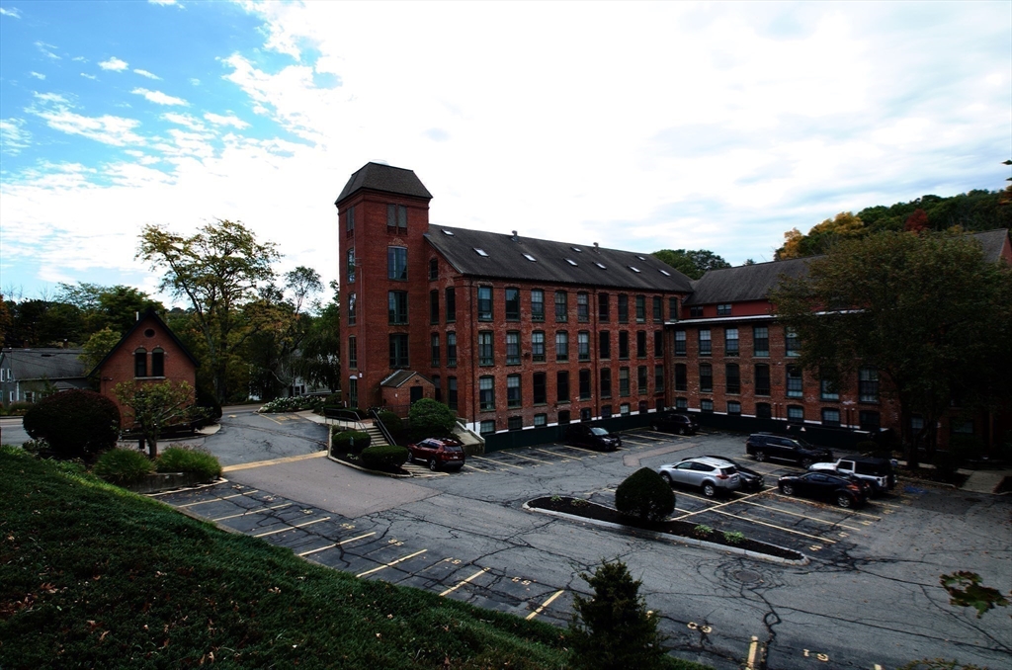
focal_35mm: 18
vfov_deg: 67.1
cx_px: 506
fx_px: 505
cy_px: 335
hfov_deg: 90.1
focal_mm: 12
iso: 100
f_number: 8
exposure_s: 1/60
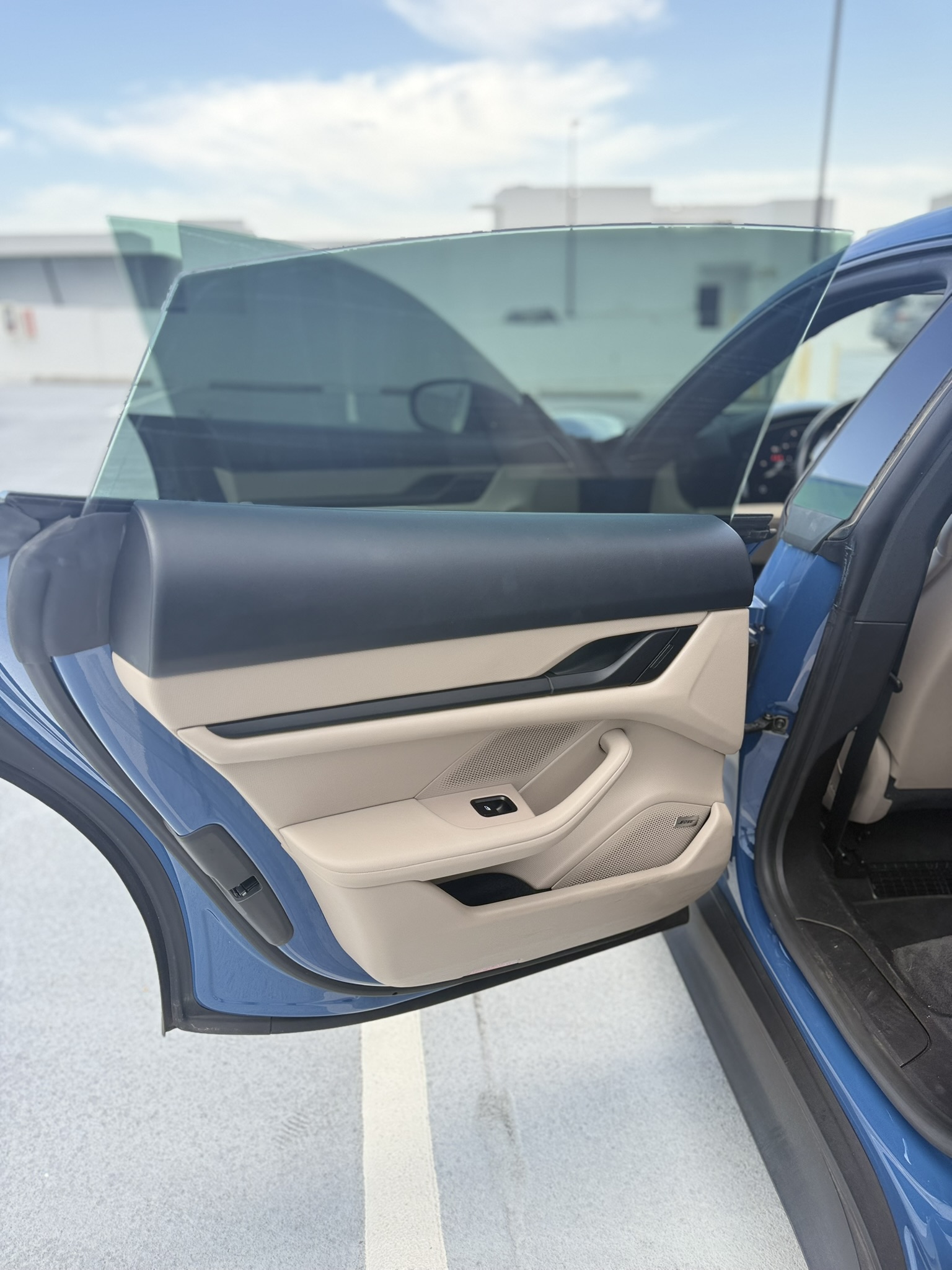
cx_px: 476
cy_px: 635
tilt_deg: -19.9
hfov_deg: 56.8
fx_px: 880
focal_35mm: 24
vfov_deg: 71.6
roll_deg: +0.5
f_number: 1.78
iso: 100
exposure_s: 1/305
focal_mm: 6.76
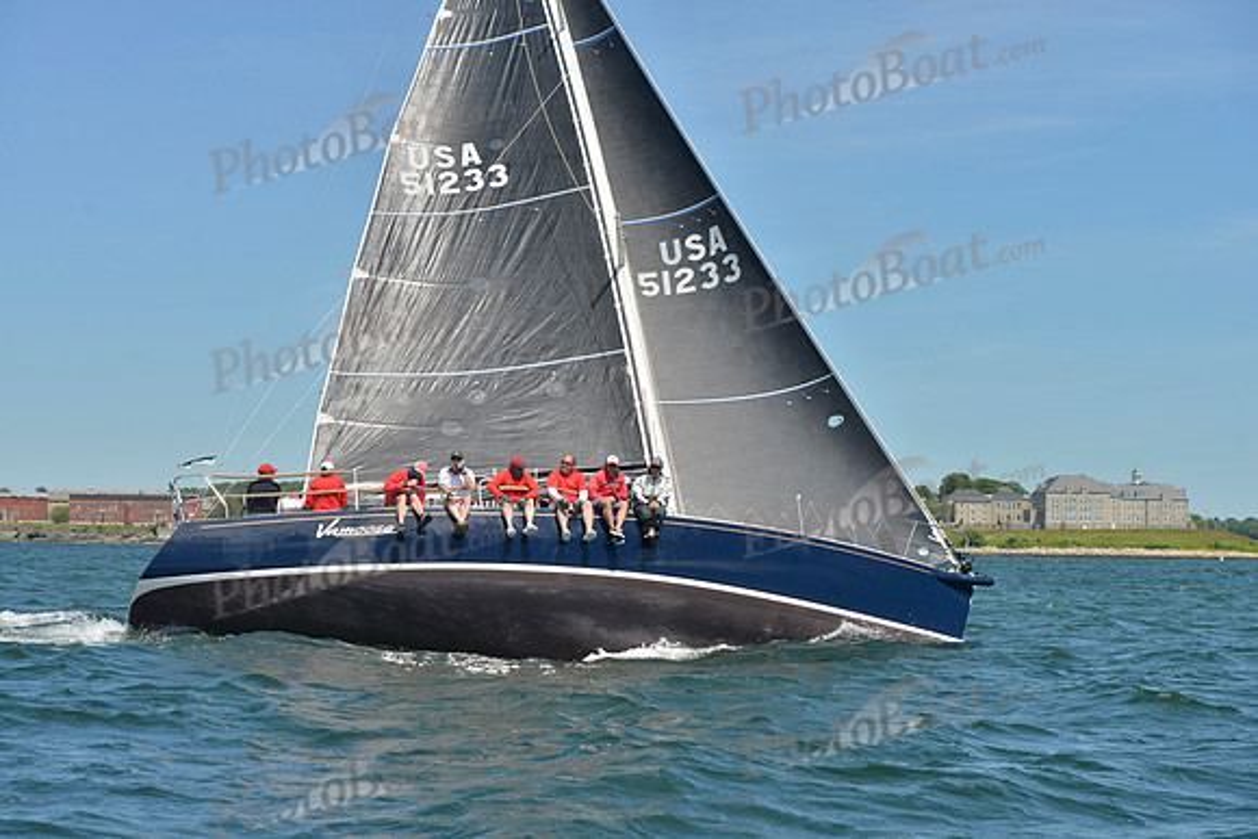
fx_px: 2447
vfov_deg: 19.5
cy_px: 420
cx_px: 629
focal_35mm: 70
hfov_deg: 28.8
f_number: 9
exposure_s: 1/1250
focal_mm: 70
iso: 280
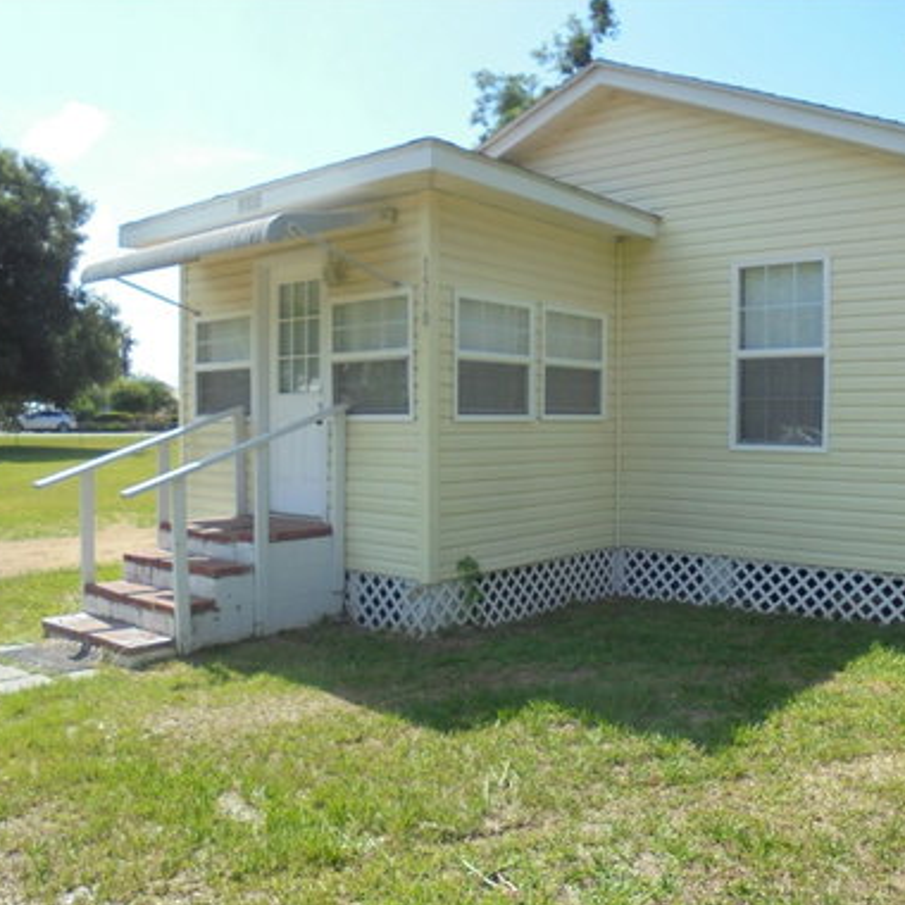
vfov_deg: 52.5
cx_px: 536
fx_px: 917
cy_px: 452
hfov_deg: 52.2
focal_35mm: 31
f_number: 3.5
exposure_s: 1/500
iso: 100
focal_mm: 4.6
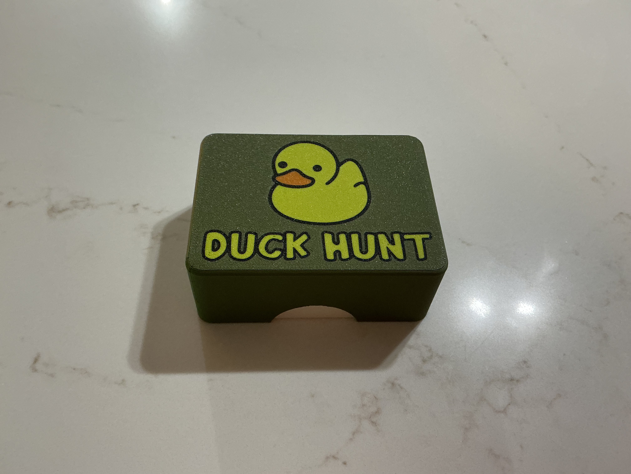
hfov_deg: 61.7
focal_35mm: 29
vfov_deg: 48.2
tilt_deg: -53.9
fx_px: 529
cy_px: 237
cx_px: 316
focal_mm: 3
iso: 160
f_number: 1.8
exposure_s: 1/60
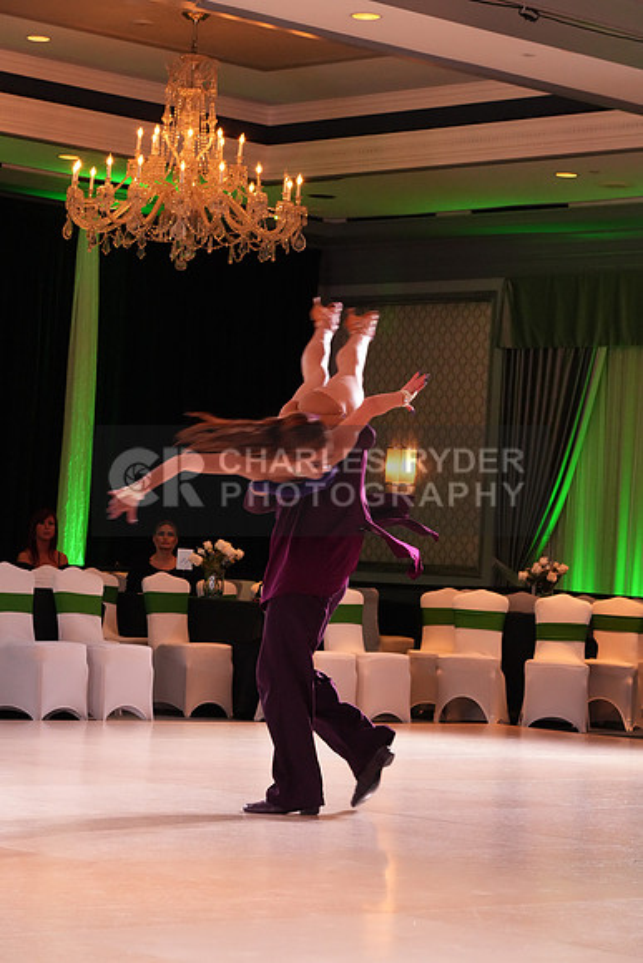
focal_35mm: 105
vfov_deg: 19.5
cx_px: 322
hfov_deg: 13.0
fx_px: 2811
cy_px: 482
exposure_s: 1/200
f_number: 7.1
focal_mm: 105
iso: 5000
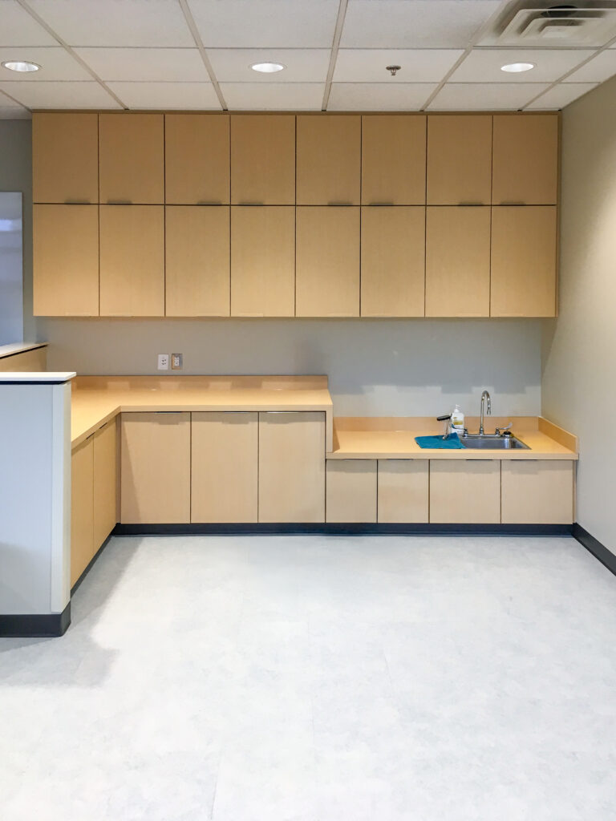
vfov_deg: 61.7
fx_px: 688
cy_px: 410
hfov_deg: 48.2
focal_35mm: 29
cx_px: 308
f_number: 2.2
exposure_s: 1/30
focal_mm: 4.15
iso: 25
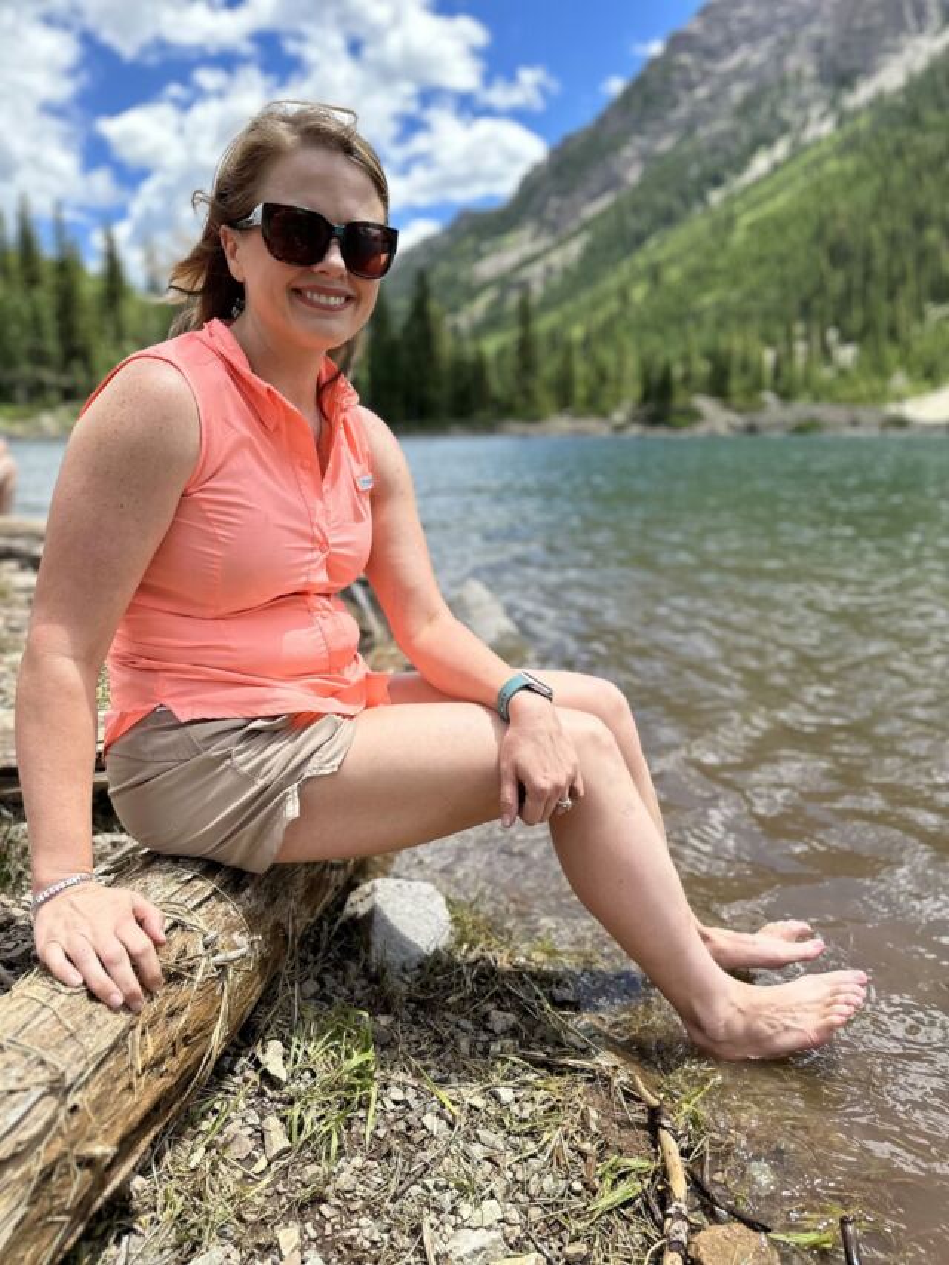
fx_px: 877
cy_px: 632
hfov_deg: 56.8
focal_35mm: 24
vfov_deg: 71.6
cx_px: 474
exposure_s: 1/2469
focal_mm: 6.86
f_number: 1.78
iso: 80
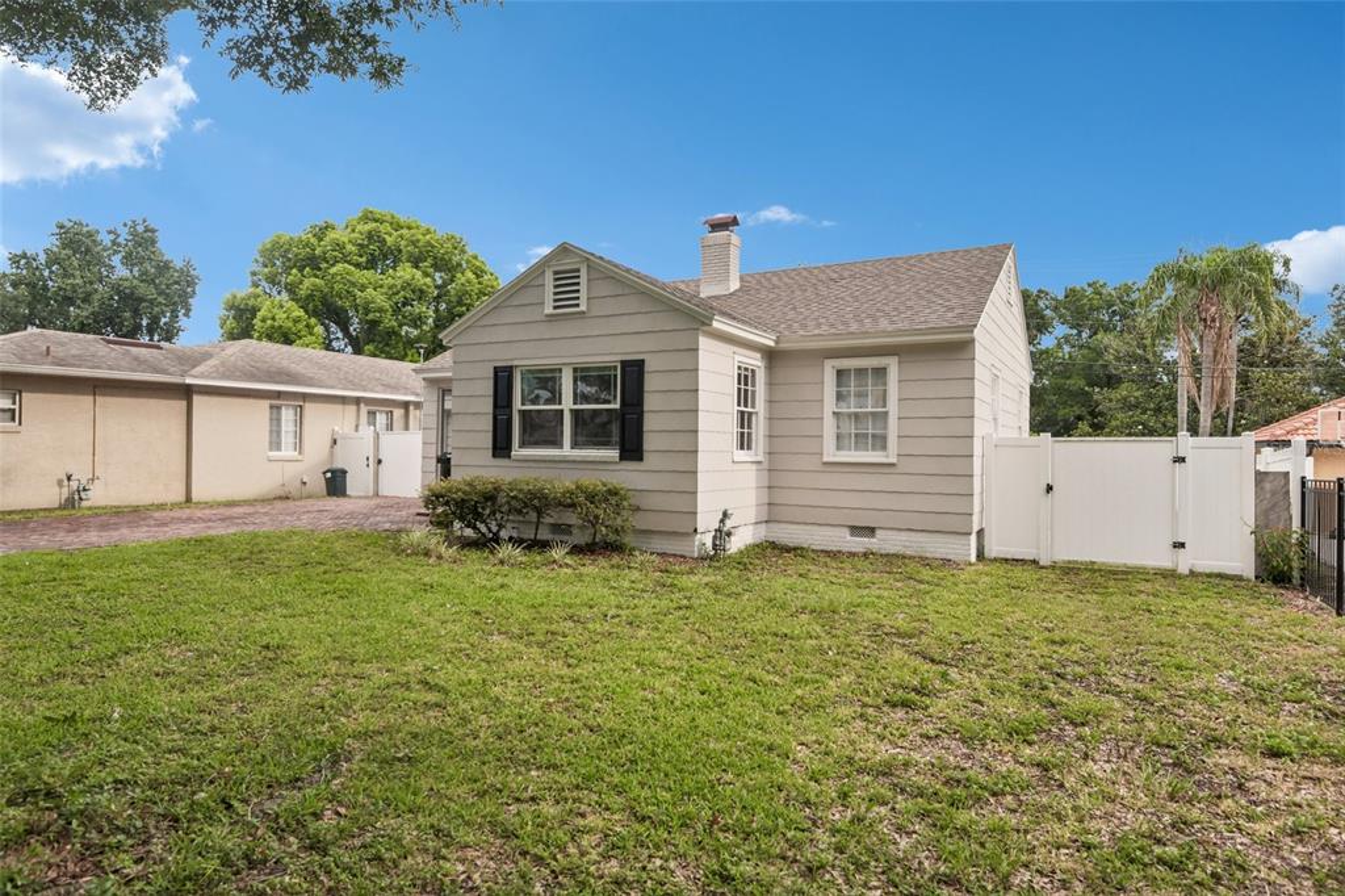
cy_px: 448
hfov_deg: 78.6
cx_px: 672
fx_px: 822
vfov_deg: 57.2
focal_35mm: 22
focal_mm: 22
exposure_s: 1/500
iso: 400
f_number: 8
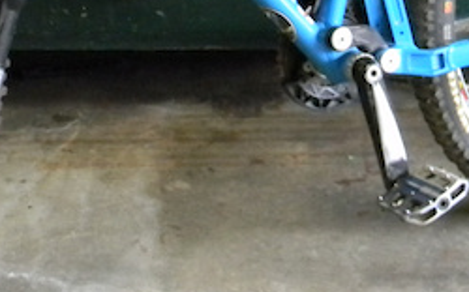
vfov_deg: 10.6
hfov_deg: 17.0
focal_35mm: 122
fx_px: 1559
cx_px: 137
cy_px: -51
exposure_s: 1/16.1
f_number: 3.7
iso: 400
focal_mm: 6.4
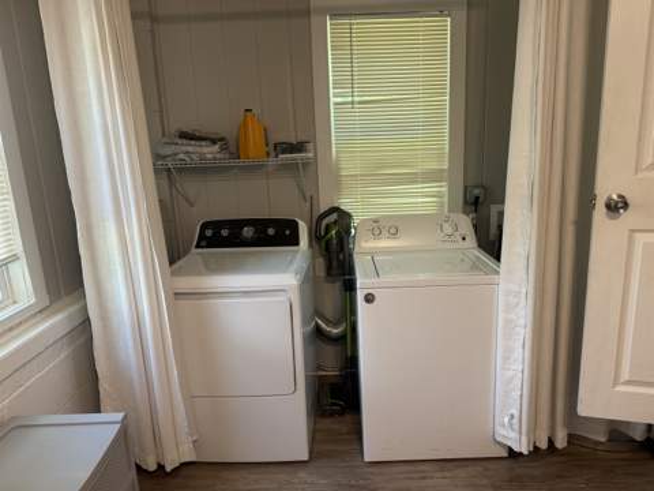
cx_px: 327
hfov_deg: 71.6
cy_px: 246
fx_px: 453
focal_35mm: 24
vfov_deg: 56.8
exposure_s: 1/60
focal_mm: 6.76
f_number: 1.78
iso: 160
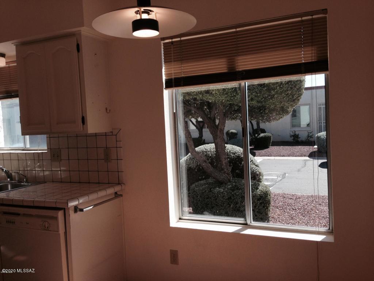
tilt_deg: -4.0
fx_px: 357
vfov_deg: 42.9
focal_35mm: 33
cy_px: 140
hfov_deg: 55.4
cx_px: 187
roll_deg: +2.9
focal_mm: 4.12
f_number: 2.4
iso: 50
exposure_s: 1/713
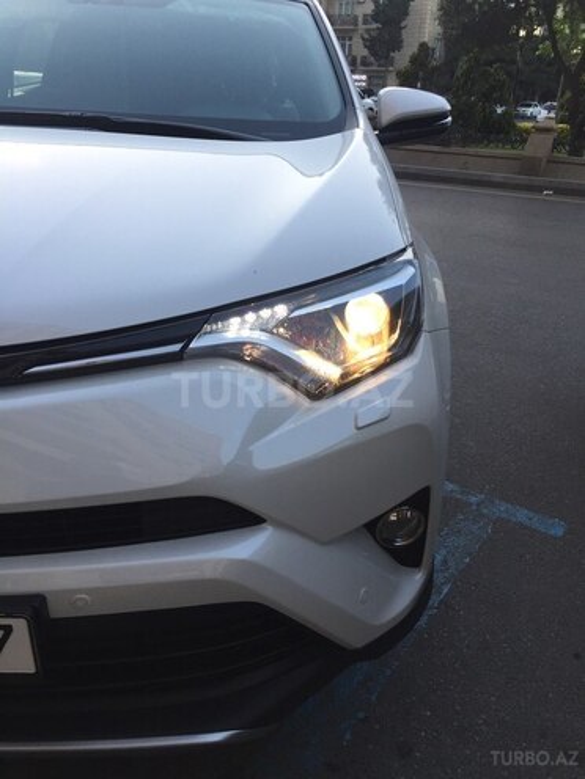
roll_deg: -3.4
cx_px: 292
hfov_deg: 48.2
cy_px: 390
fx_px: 653
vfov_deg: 61.7
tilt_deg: -23.3
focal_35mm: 29
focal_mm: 4.15
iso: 50
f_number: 2.2
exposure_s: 1/100
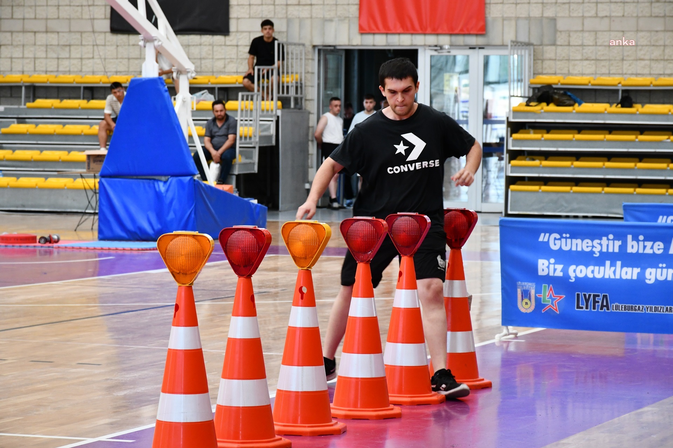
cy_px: 224
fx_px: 2524
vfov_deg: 10.2
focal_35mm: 135
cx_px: 336
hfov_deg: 15.2
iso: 1600
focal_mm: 90
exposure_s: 1/160
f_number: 7.1
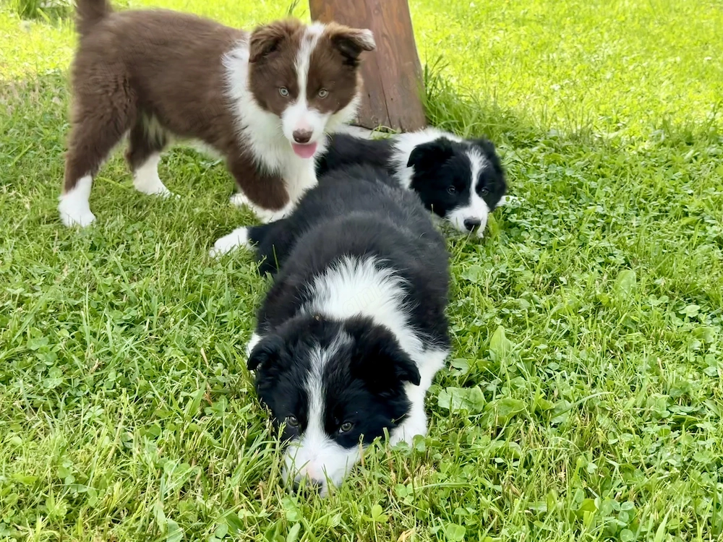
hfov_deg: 39.7
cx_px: 362
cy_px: 271
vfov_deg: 30.3
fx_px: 1003
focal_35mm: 48
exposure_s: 1/1070
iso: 80
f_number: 1.78
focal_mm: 6.76
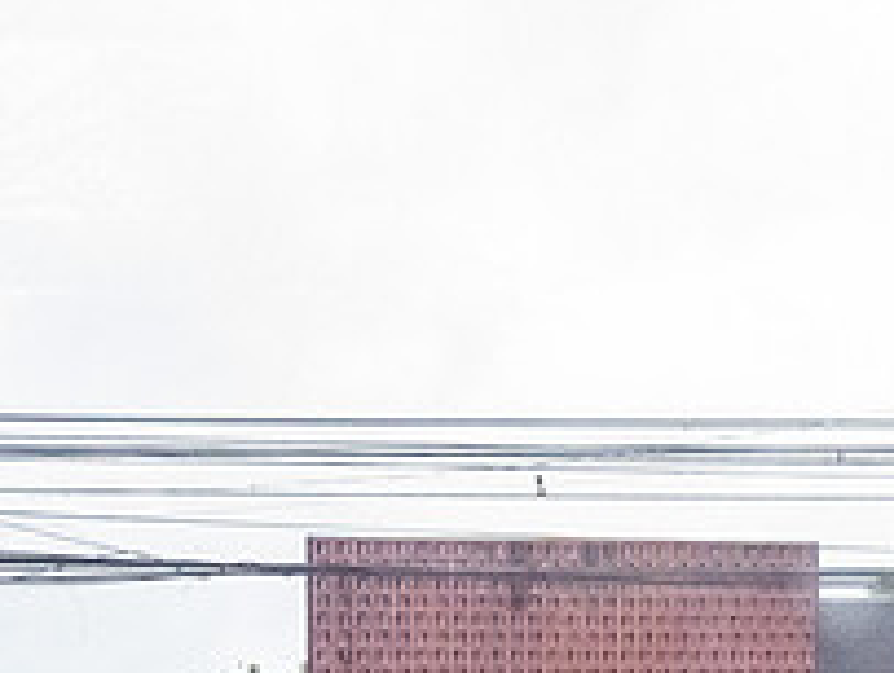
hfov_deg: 23.9
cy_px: 789
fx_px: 1992
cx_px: 954
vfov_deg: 18.3
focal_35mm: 77
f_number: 8
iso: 25600
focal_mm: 24
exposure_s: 1/1000
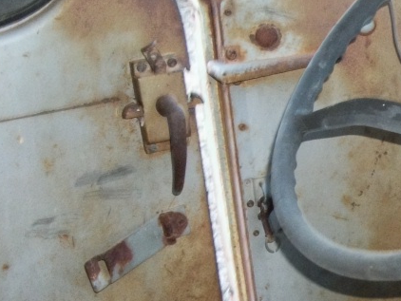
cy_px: 254
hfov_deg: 18.7
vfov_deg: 15.1
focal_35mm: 97
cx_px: 535
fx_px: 1124
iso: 160
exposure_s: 1/30
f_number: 2.9
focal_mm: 5.7
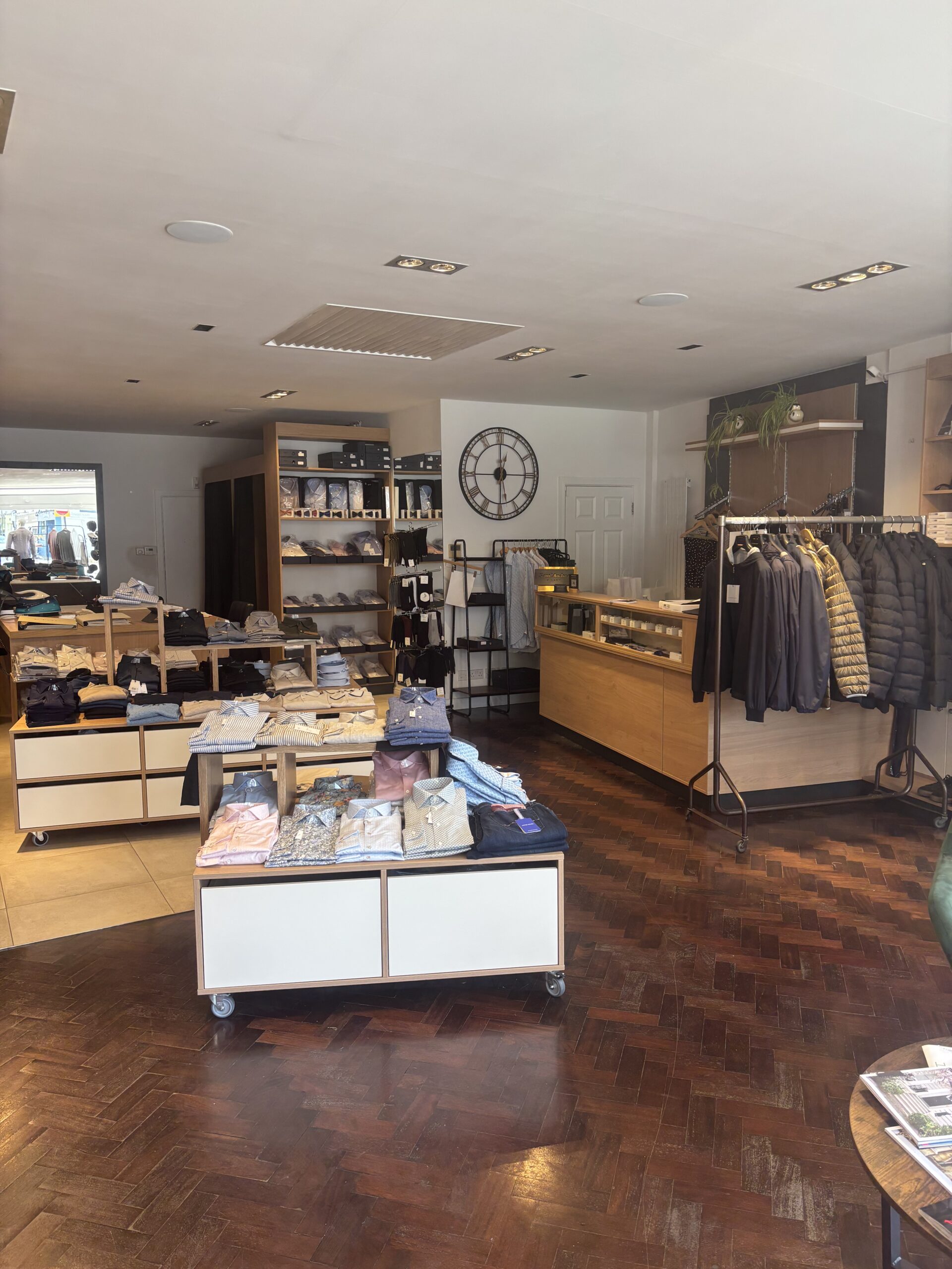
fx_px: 953
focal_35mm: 26
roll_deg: -1.0
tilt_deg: -5.1
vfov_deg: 67.3
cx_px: 476
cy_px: 634
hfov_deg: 53.1
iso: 100
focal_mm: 5.96
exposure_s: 1/100
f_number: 1.6
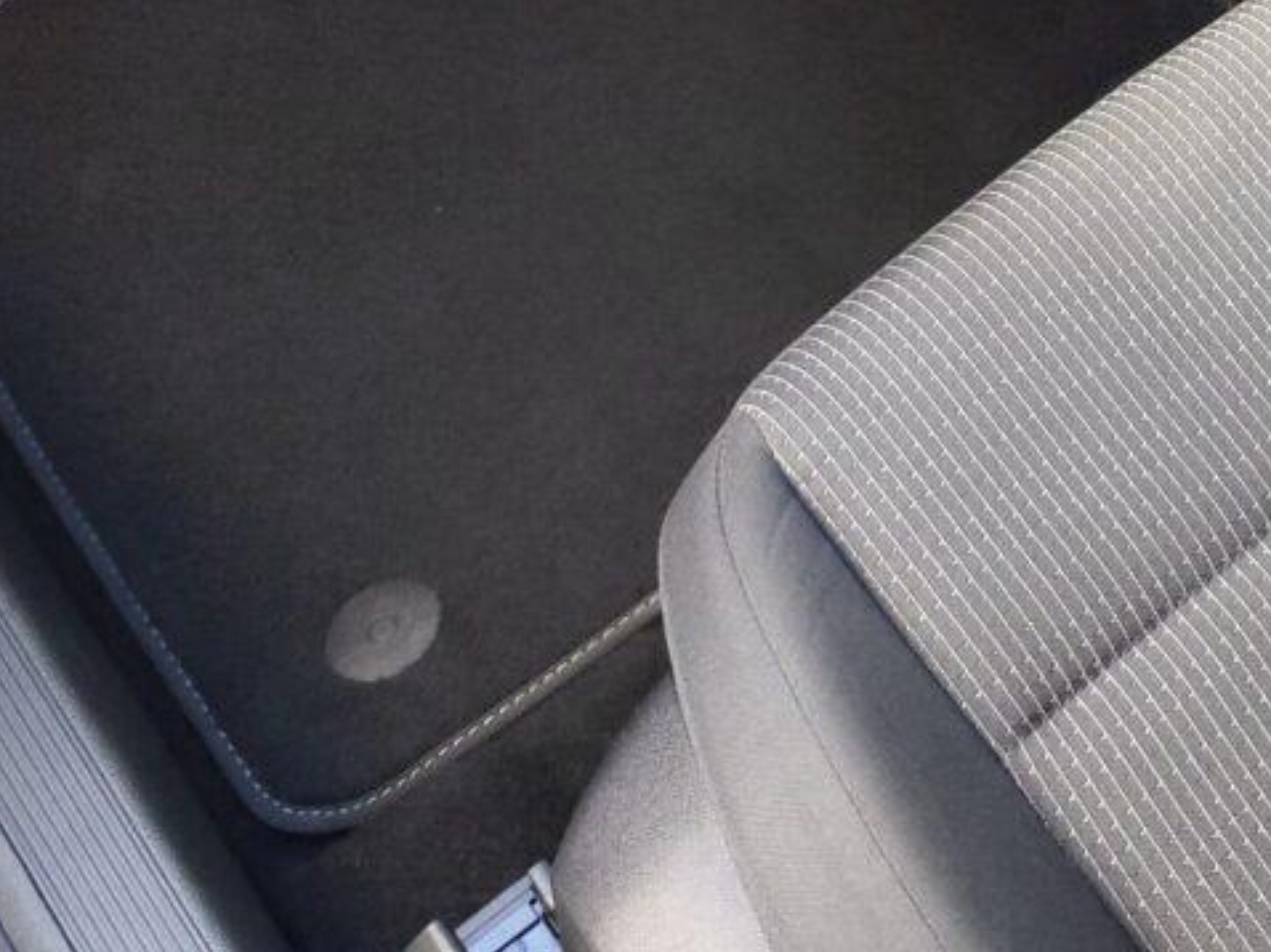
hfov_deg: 23.5
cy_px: -558
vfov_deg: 16.9
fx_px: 2826
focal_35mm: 77
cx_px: 1460
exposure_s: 1/100
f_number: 1.69
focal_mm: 7.01
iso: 263
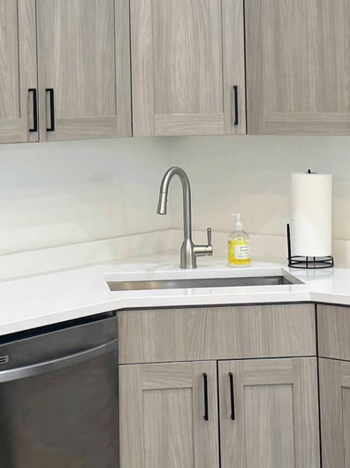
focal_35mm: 93
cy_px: 98
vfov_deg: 20.9
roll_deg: +0.8
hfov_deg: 15.9
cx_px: 151
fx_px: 1255
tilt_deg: -0.5
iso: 125
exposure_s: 1/120
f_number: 1.78
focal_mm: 6.76
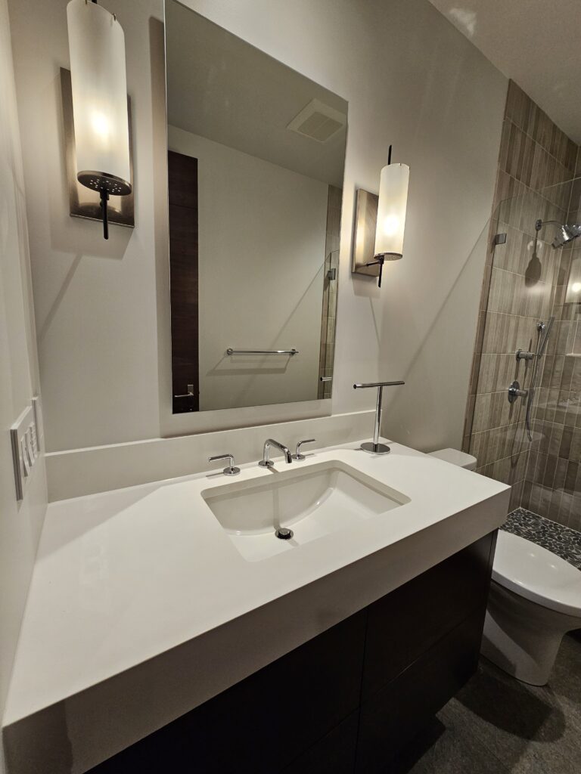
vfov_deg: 106.2
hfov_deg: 89.9
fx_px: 291
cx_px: 290
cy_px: 387
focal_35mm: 13
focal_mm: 2.2
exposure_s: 1/60
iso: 200
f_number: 2.2
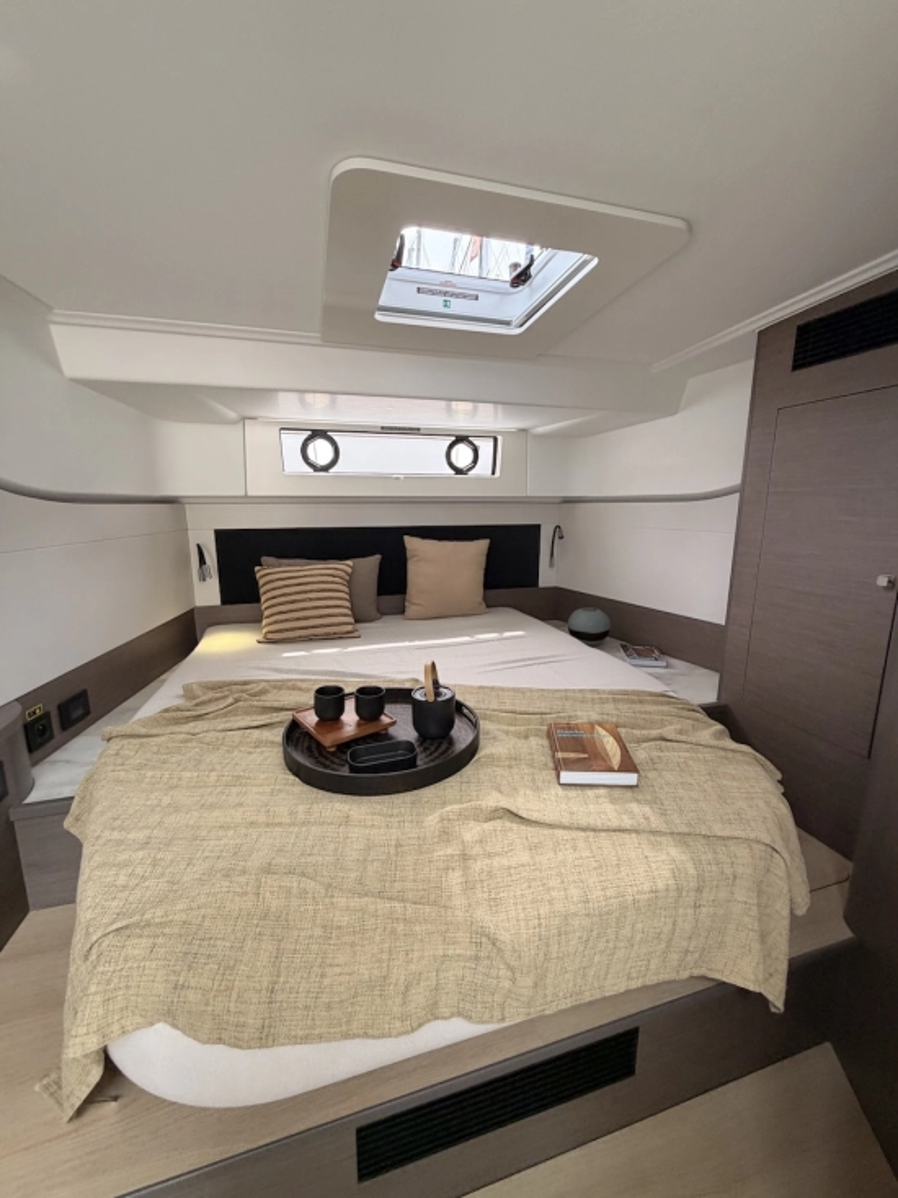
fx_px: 485
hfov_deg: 85.6
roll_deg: +0.6
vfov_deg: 102.1
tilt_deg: -10.3
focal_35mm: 14
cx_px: 449
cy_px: 599
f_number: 2.2
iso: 200
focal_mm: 2.22
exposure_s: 1/121
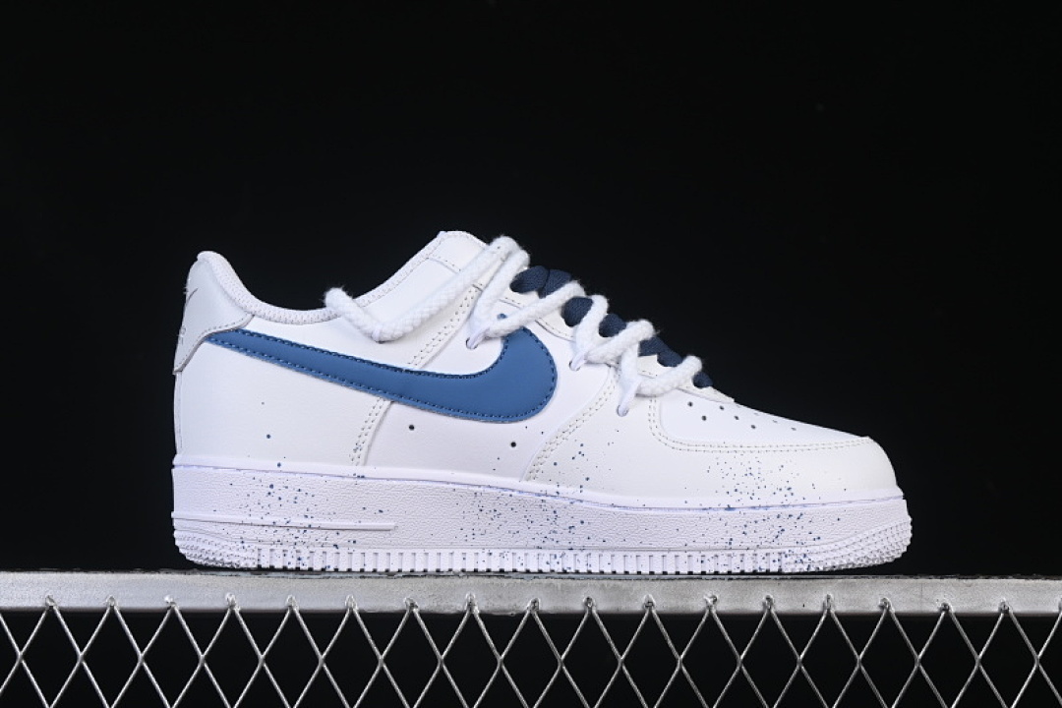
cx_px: 531
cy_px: 354
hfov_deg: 27.0
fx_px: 2212
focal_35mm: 75
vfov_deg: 18.2
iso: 160
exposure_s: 1/100
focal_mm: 50
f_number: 8
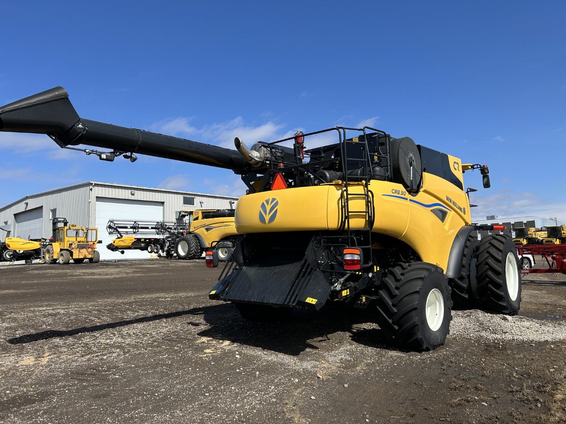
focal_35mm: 26
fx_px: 425
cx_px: 283
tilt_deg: +7.0
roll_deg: +1.3
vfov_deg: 53.1
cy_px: 212
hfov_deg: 67.3
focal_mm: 5.7
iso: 50
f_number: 1.5
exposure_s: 1/4831
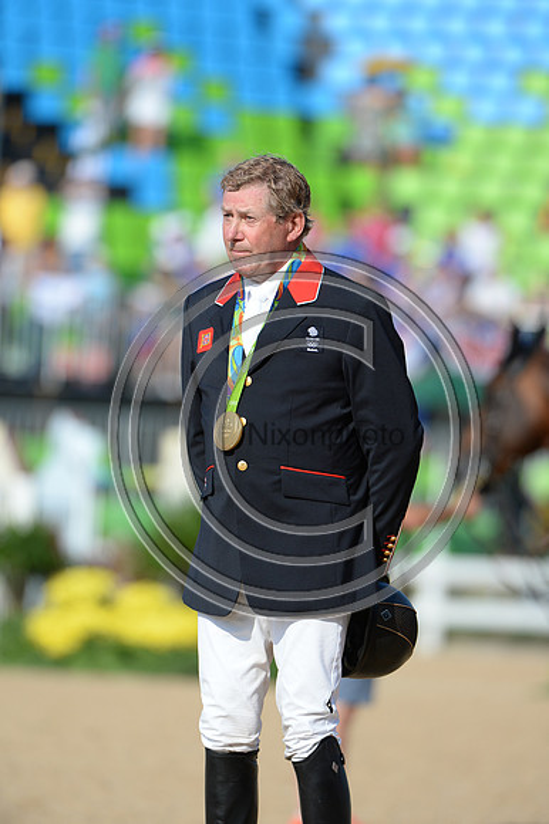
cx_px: 274
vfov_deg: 5.2
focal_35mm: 400
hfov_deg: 3.4
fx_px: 9160
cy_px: 412
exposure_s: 1/1250
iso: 280
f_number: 5.6
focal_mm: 400
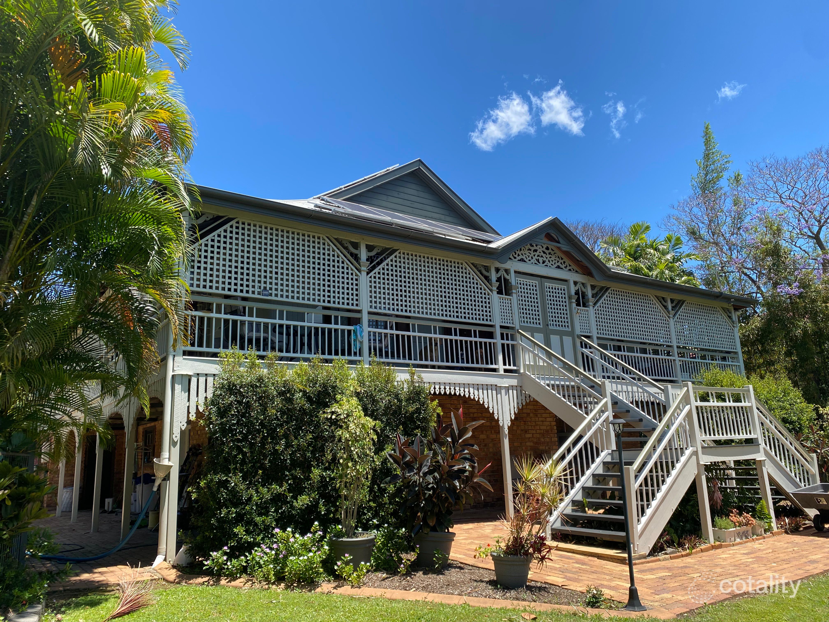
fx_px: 623
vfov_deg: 53.1
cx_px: 414
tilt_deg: +10.4
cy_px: 311
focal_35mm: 26
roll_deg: +2.1
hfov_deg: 67.3
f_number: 1.8
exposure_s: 1/1447
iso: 32
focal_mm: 4.25
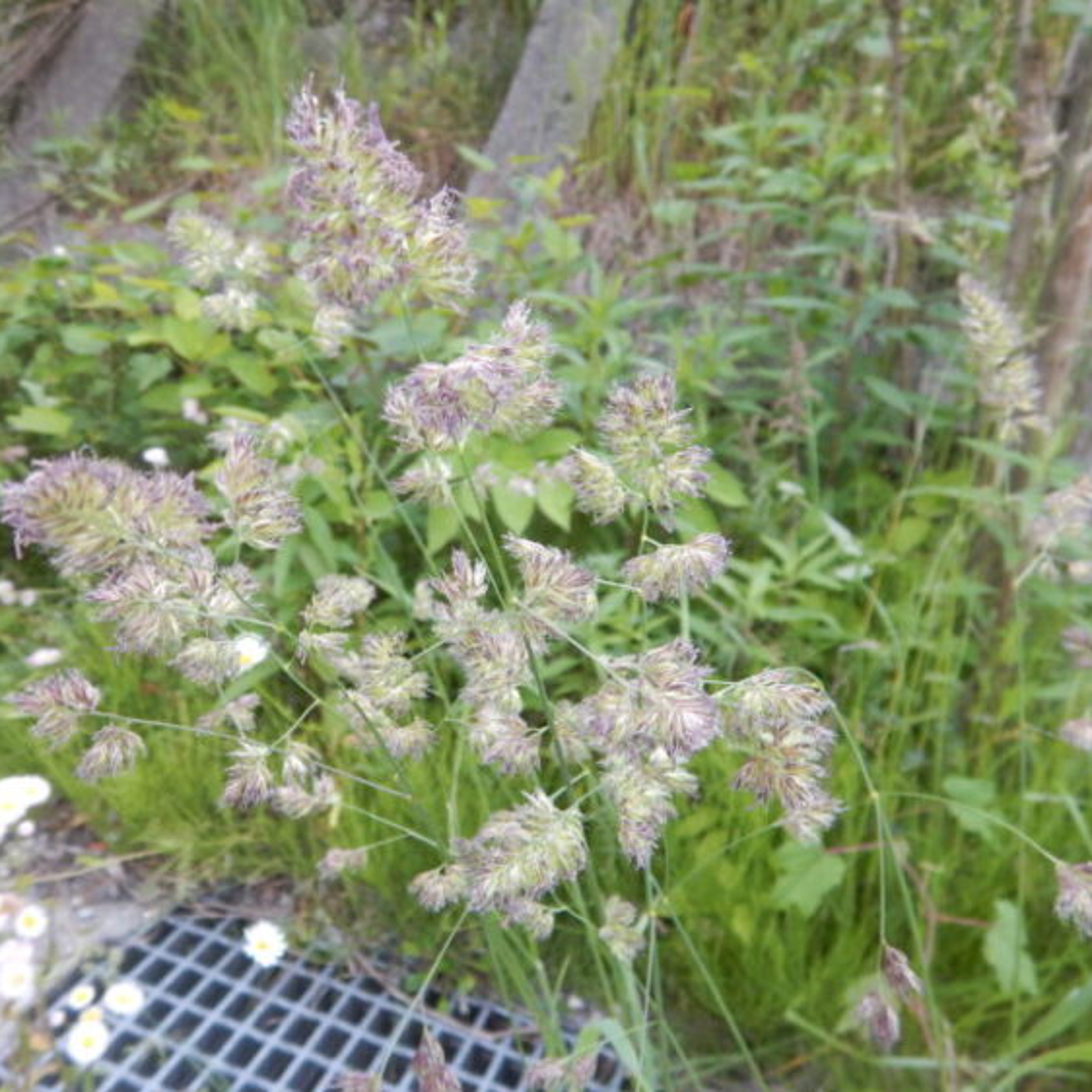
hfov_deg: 55.5
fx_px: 1035
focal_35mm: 29
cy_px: 544
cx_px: 490
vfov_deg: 55.6
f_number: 2.8
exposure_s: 1/250
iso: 220
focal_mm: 4.3
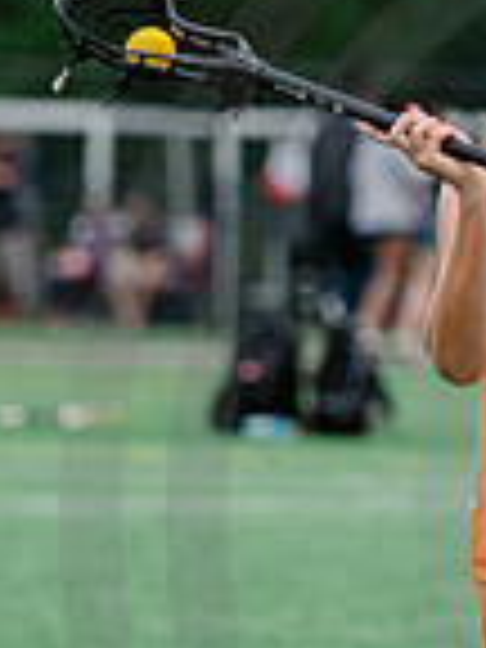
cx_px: 1169
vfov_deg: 1.7
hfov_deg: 1.2
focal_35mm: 1193
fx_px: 22333
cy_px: 162
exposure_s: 1/1000
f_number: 4
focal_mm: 200
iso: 250
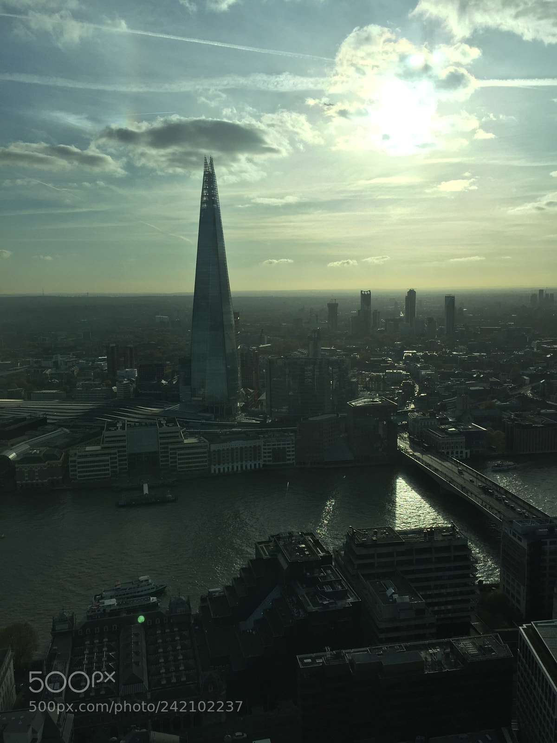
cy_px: 372
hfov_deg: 48.2
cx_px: 278
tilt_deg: -5.9
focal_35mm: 29
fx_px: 622
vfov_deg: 61.7
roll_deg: +0.4
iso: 32
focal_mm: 4.15
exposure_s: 1/6623
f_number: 2.2
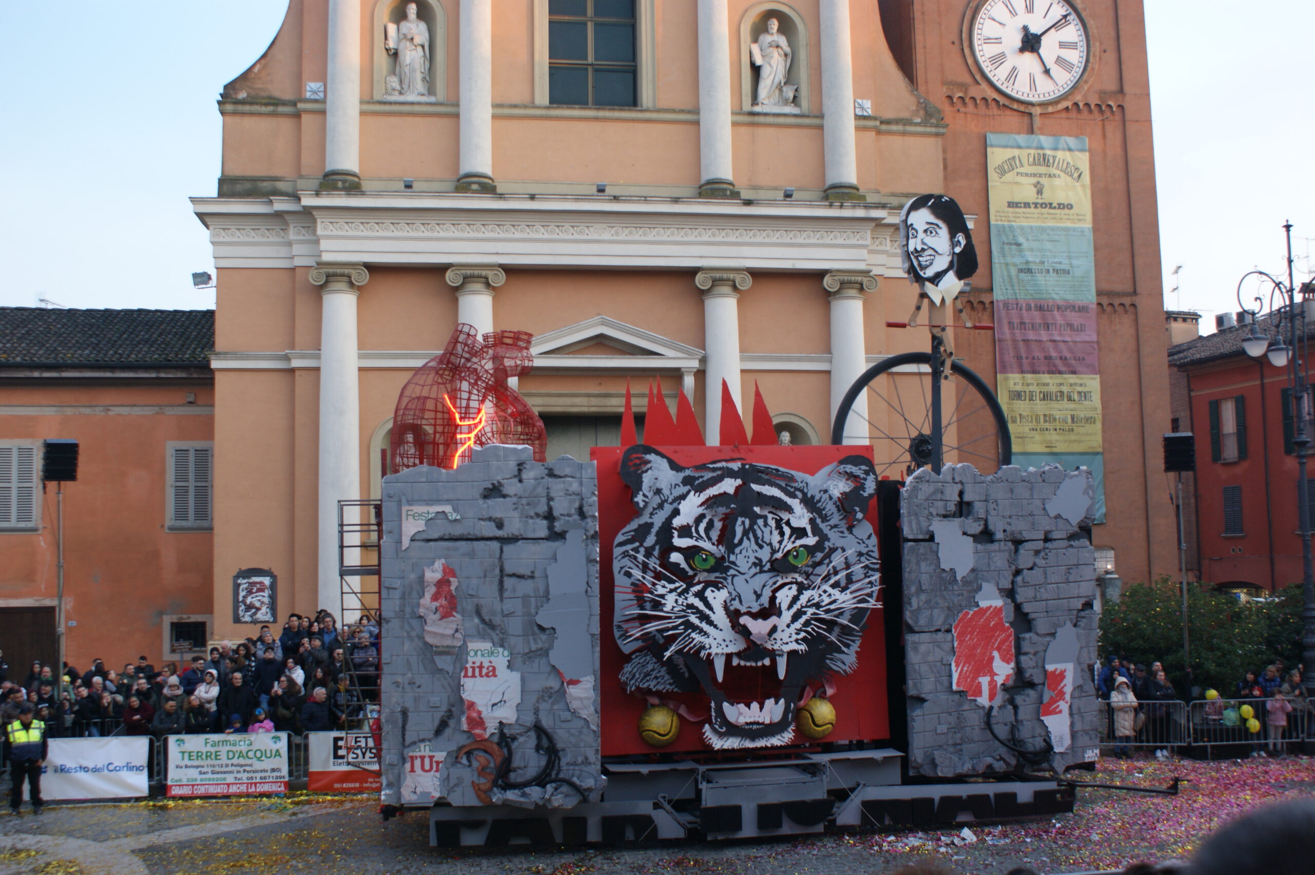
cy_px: 438
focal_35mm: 36
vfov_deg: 36.8
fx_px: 1314
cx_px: 658
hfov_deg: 53.2
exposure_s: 1/40
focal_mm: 24
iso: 200
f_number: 4.5
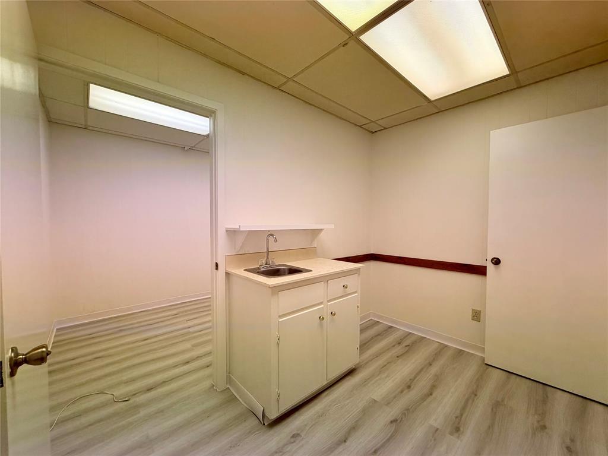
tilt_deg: -1.0
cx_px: 304
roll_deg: +0.6
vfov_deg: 85.7
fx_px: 246
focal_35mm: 14
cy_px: 228
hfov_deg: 102.1
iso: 80
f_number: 2.2
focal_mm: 2.22
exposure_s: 1/120
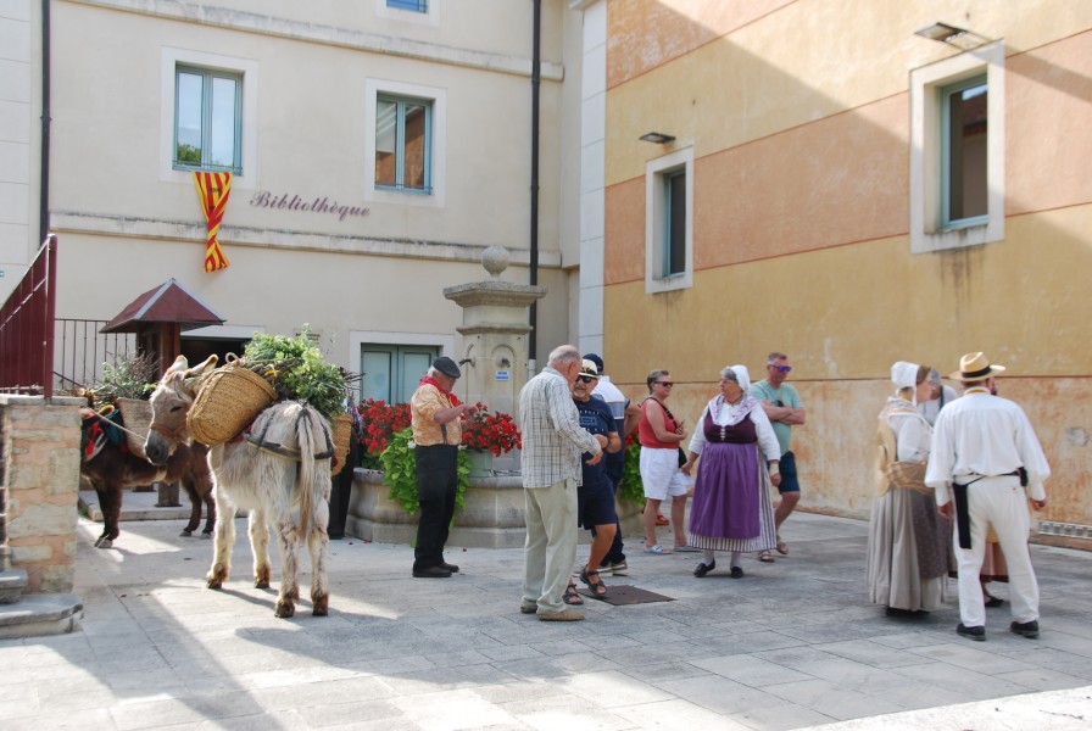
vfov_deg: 37.0
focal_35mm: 36
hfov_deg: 53.1
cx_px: 546
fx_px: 1093
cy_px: 366
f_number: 5.6
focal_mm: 24
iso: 110
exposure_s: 1/125
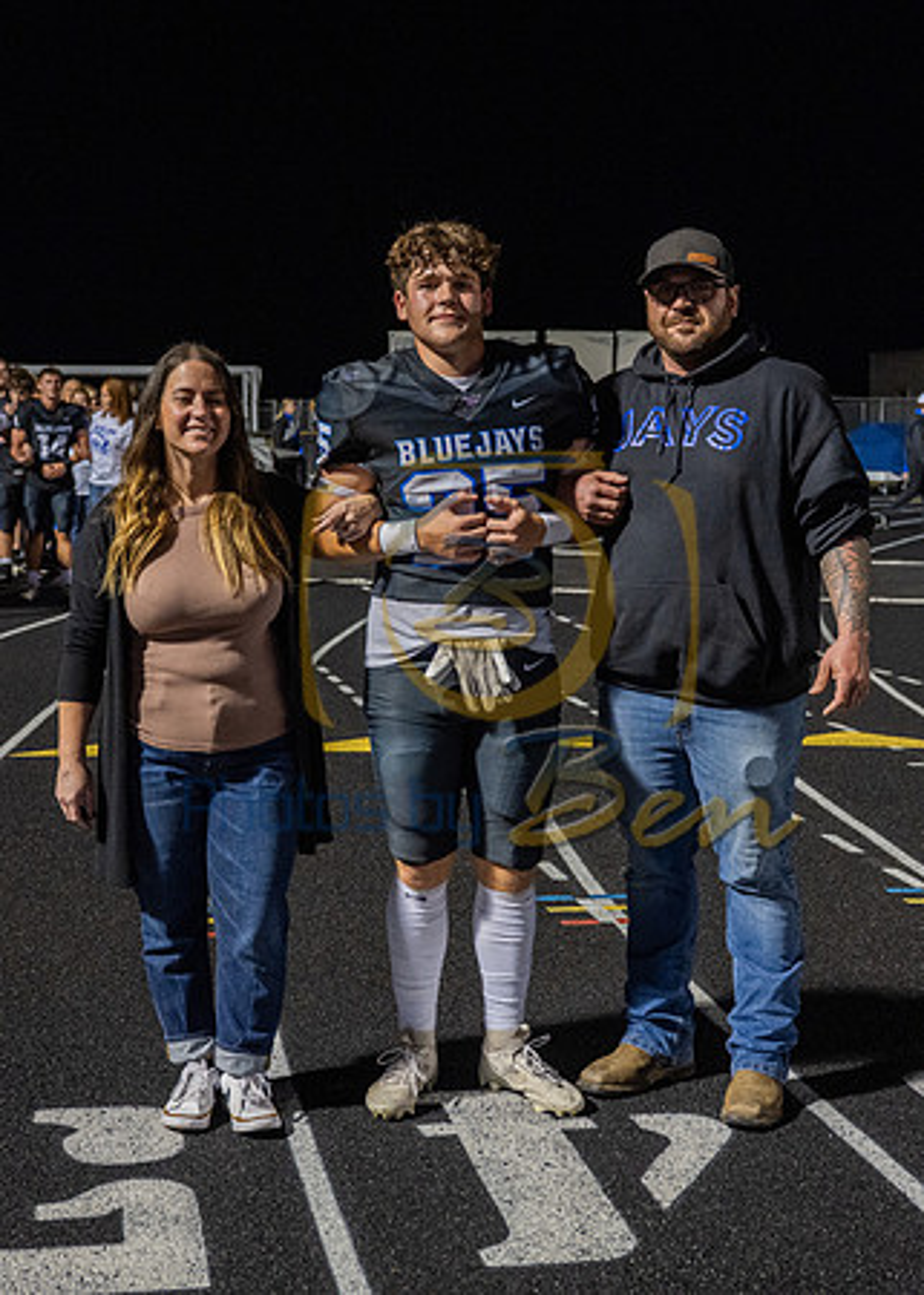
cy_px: 595
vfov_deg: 34.3
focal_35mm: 57
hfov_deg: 24.8
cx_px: 436
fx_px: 2100
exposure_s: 1/160
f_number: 4
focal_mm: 36
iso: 1250
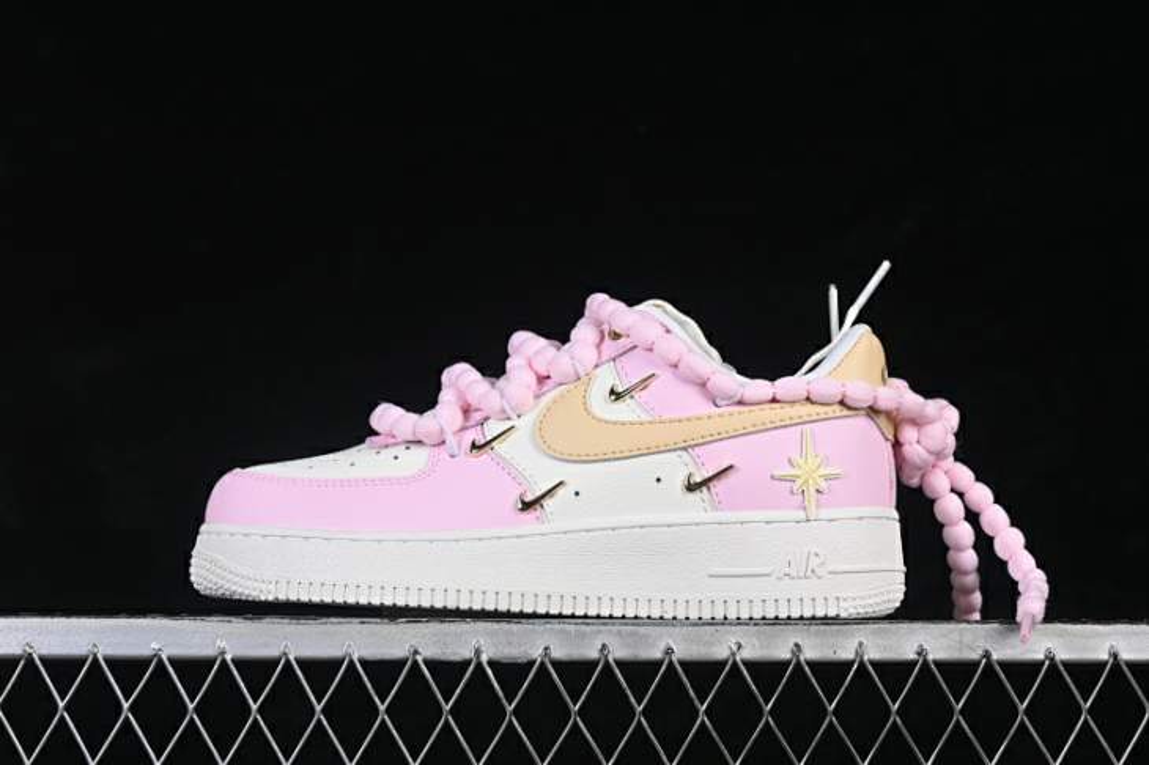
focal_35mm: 75
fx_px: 2393
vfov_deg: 18.2
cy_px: 382
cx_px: 574
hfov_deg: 27.0
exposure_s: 1/80
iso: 160
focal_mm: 50
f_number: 8
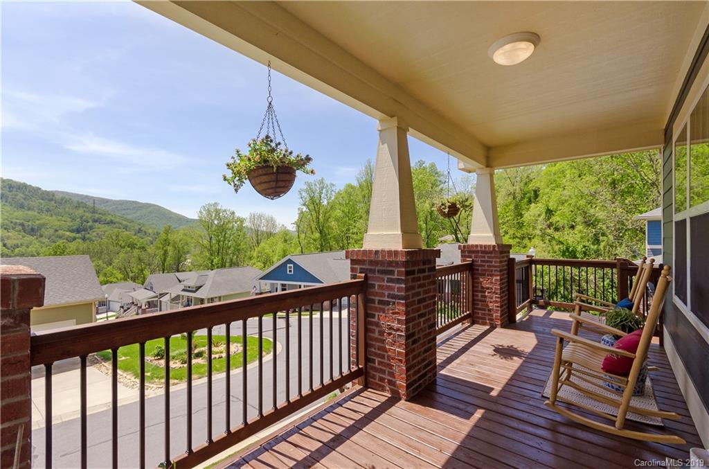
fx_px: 295
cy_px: 234
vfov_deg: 77.0
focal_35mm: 15
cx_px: 354
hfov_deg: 100.5
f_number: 9
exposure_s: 1/500
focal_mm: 10
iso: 400
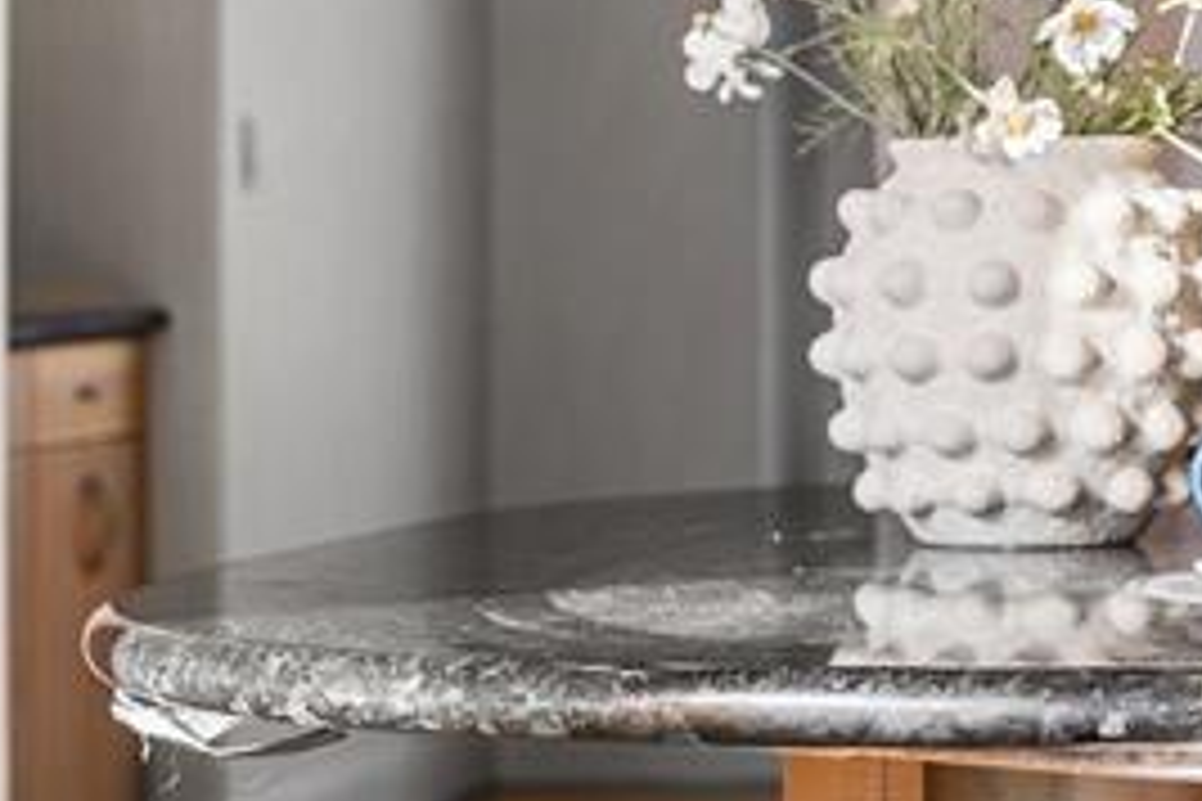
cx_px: 2161
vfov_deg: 7.2
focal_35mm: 192
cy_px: 286
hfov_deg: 10.1
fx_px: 6410
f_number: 3.5
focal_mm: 50
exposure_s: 1/30
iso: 200
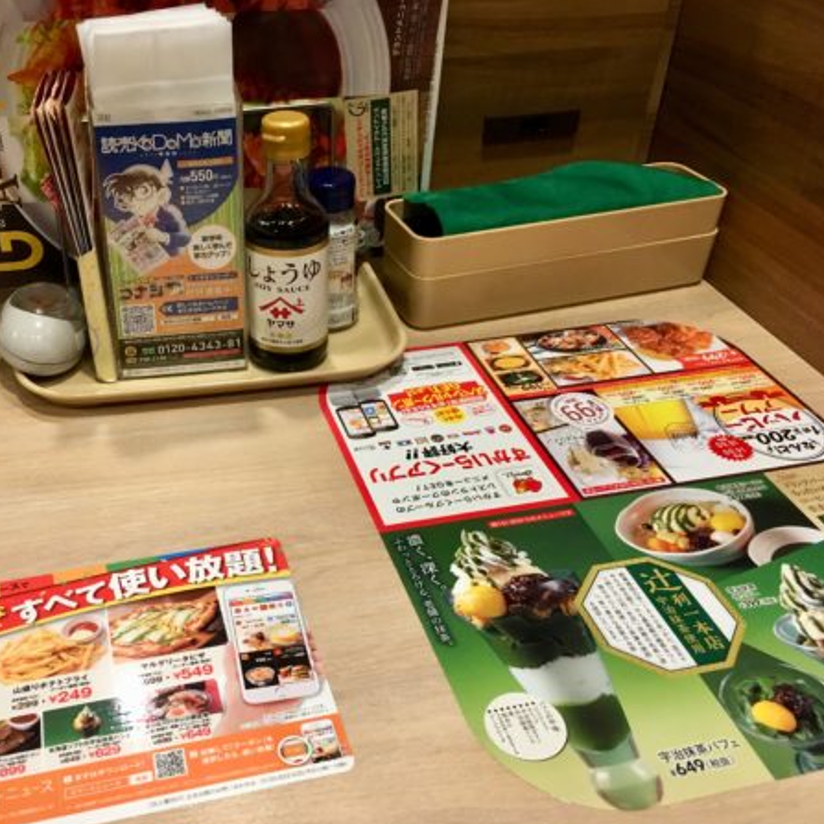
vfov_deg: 47.2
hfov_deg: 46.5
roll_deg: +1.7
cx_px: 275
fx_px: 943
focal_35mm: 35
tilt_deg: -36.8
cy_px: 418
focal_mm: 4.15
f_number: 2.2
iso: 100
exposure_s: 1/30
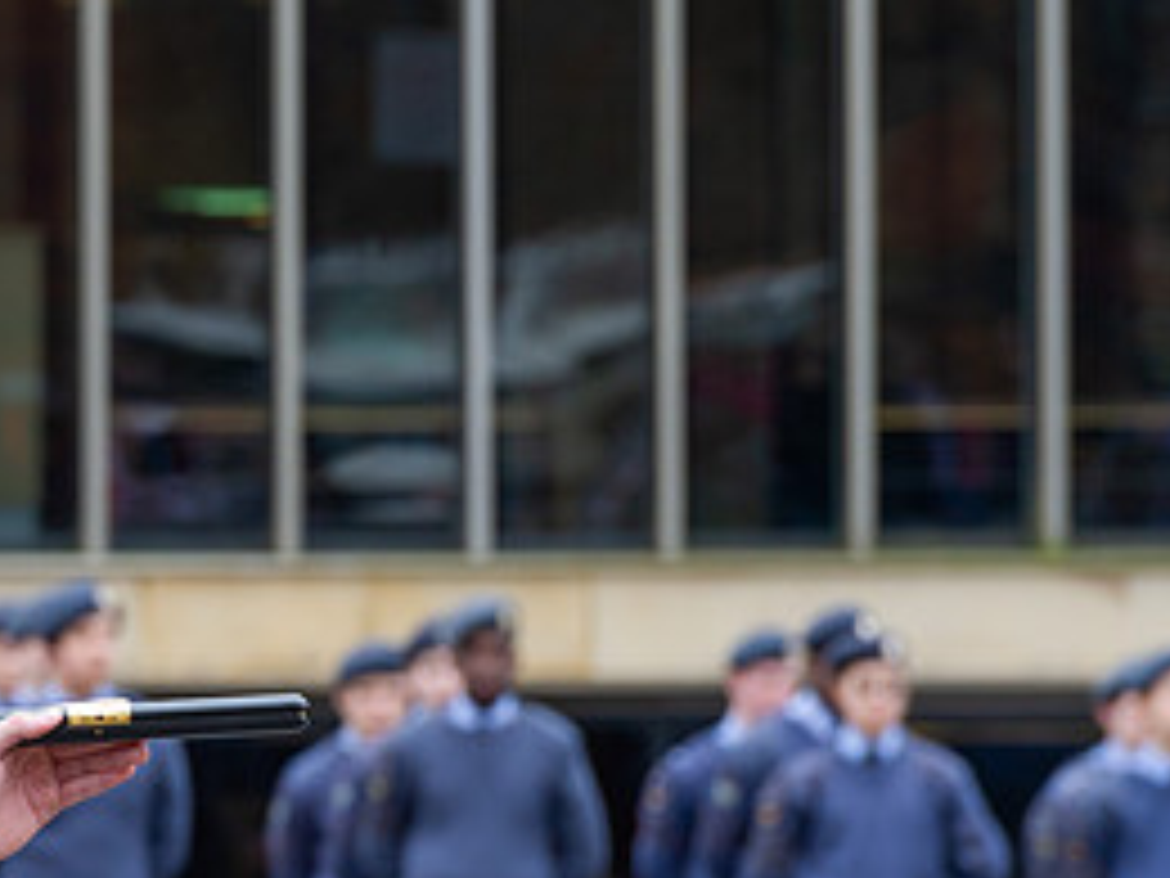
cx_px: -159
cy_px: 510
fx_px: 16291
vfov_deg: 3.1
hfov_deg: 4.1
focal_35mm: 482
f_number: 6.3
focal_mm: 200
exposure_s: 1/250
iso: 640
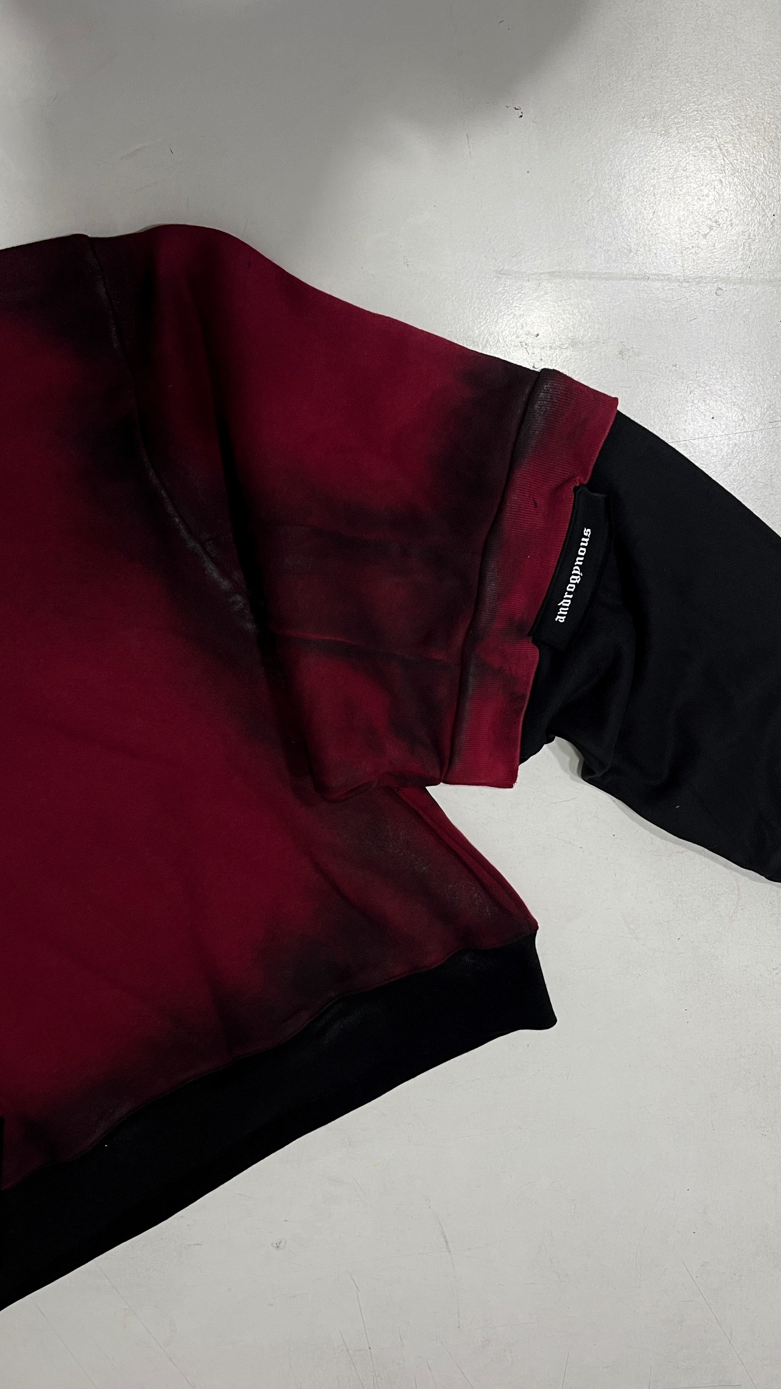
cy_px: 702
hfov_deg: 40.2
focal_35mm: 29
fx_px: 1068
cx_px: 422
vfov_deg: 66.1
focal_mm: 5.1
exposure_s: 1/50
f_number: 1.6
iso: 100
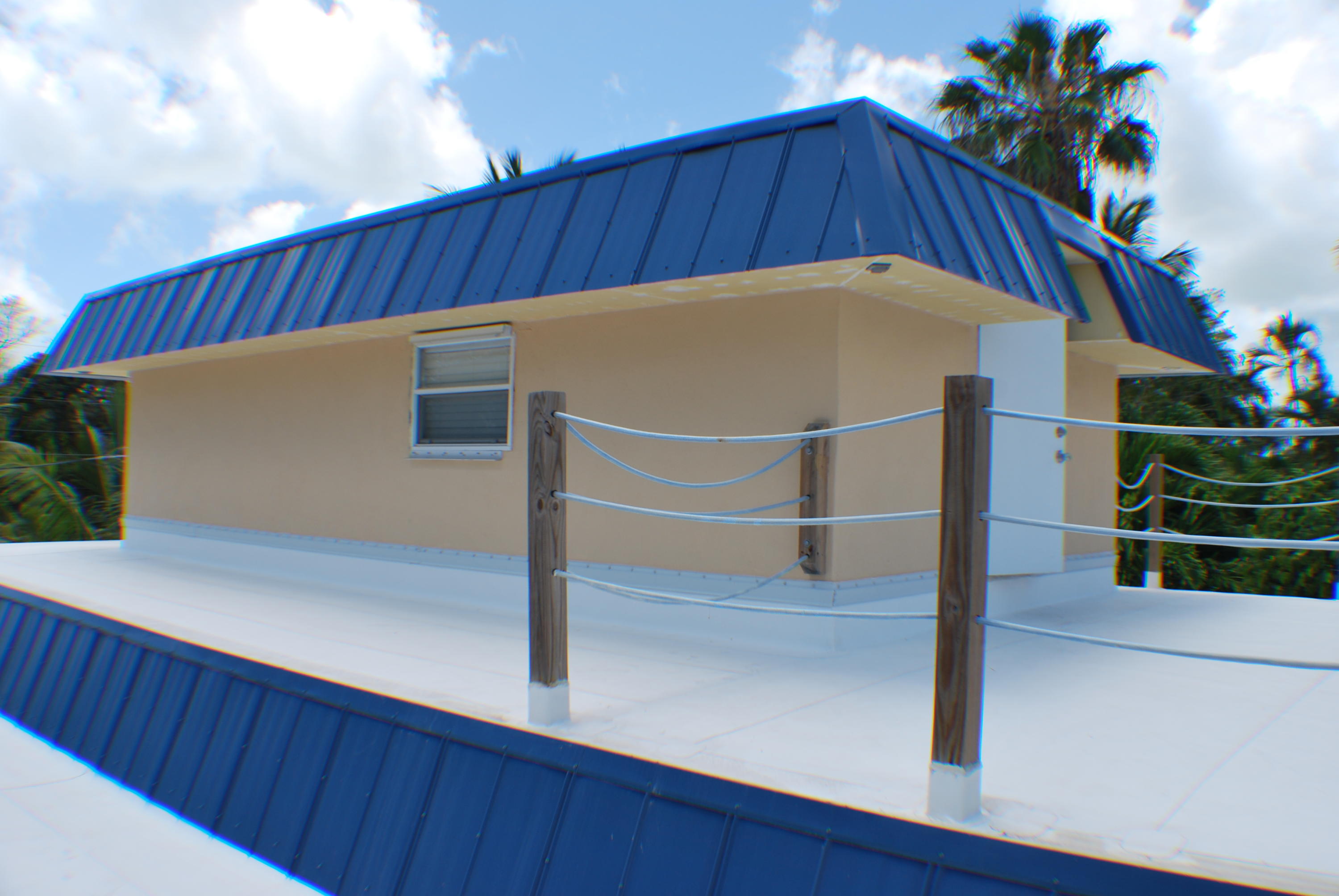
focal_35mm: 36
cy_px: 448
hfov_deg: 53.1
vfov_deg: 37.0
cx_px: 670
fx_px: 1341
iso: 100
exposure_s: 1/250
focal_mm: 24
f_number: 8
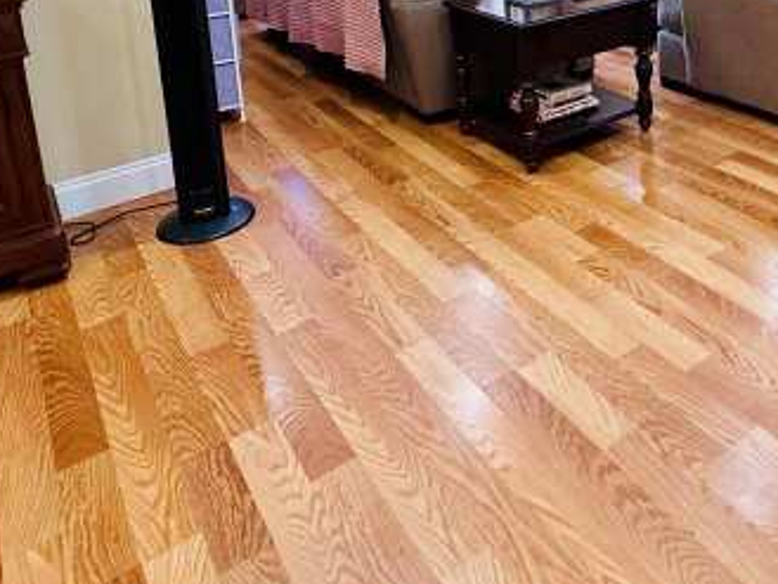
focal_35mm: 34
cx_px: 570
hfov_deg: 51.9
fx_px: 764
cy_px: -33
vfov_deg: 36.4
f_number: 2.2
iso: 640
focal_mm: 2.22
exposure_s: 1/120
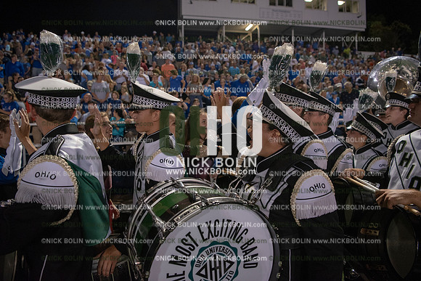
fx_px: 281
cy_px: 140
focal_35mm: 24
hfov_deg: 73.7
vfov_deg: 53.2
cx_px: 210
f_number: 3.2
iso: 3200
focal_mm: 24
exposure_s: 1/500
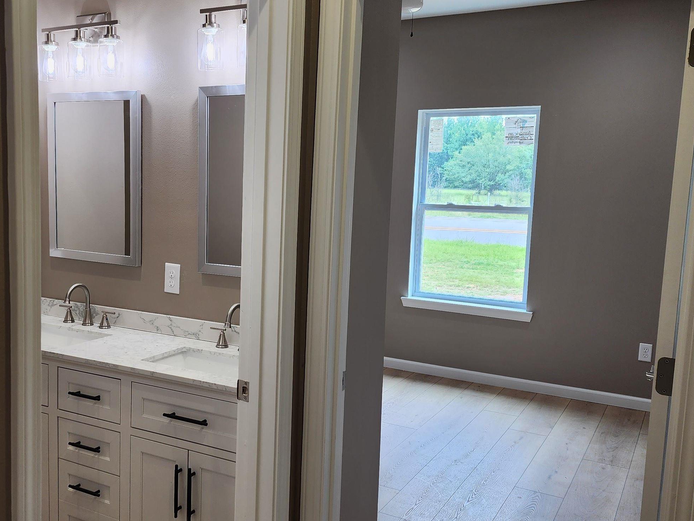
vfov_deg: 39.6
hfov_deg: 50.7
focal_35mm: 36
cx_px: 252
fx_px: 722
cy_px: 272
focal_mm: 6.4
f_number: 1.8
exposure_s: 1/120
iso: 64
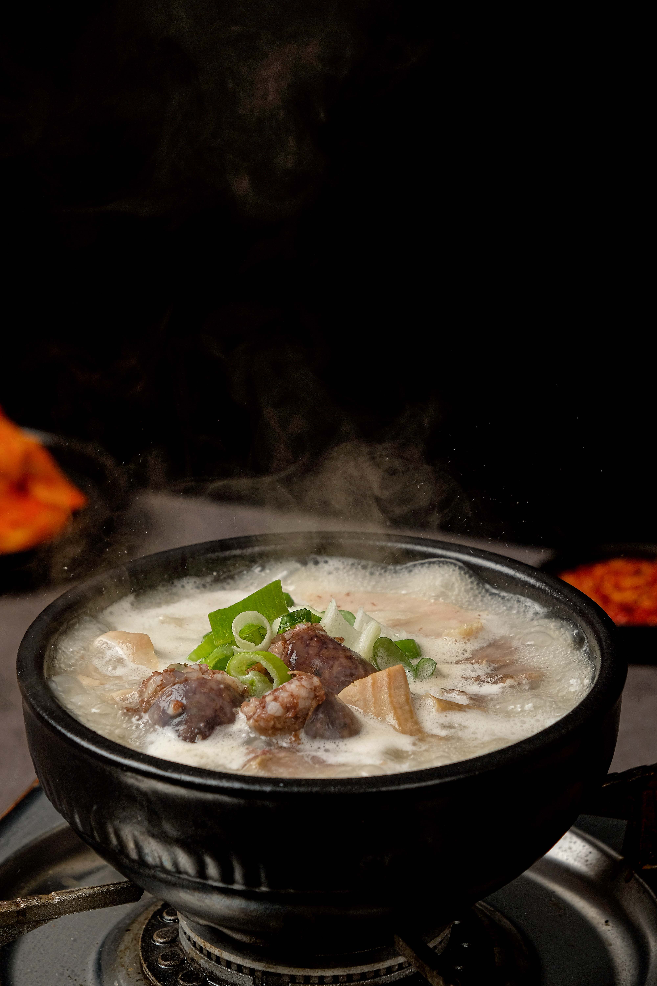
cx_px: 328
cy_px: 493
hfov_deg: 11.4
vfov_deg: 17.1
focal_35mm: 120
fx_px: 3285
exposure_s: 1/125
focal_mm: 80
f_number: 6.4
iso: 100
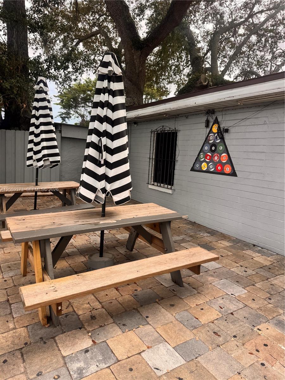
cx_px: 142
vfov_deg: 71.6
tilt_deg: -7.5
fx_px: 263
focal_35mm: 24
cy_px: 190
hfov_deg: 56.8
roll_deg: -3.2
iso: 80
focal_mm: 6.76
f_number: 1.78
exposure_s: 1/621
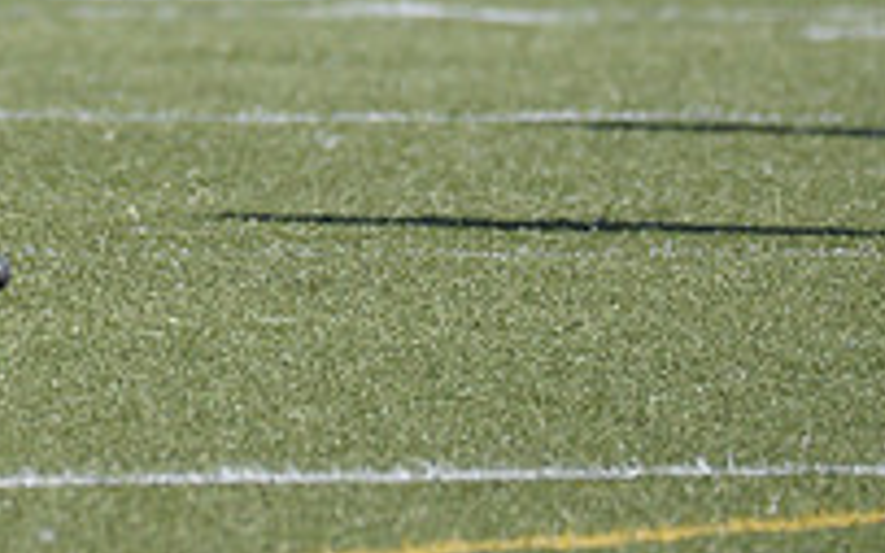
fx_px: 31605
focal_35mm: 1310
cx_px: -218
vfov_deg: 1.0
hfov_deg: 1.6
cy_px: -276
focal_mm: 300
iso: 640
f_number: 4
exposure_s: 1/3200
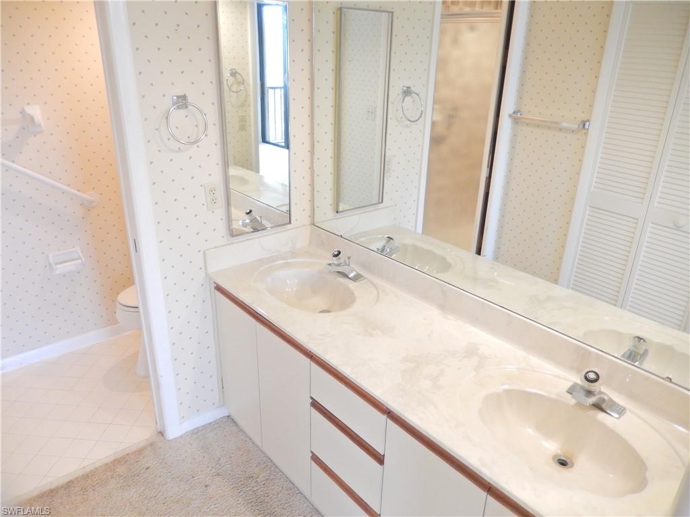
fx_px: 498
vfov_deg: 54.9
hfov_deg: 69.4
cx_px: 345
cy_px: 258
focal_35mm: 25
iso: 400
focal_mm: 4.5
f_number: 3.4
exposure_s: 1/30
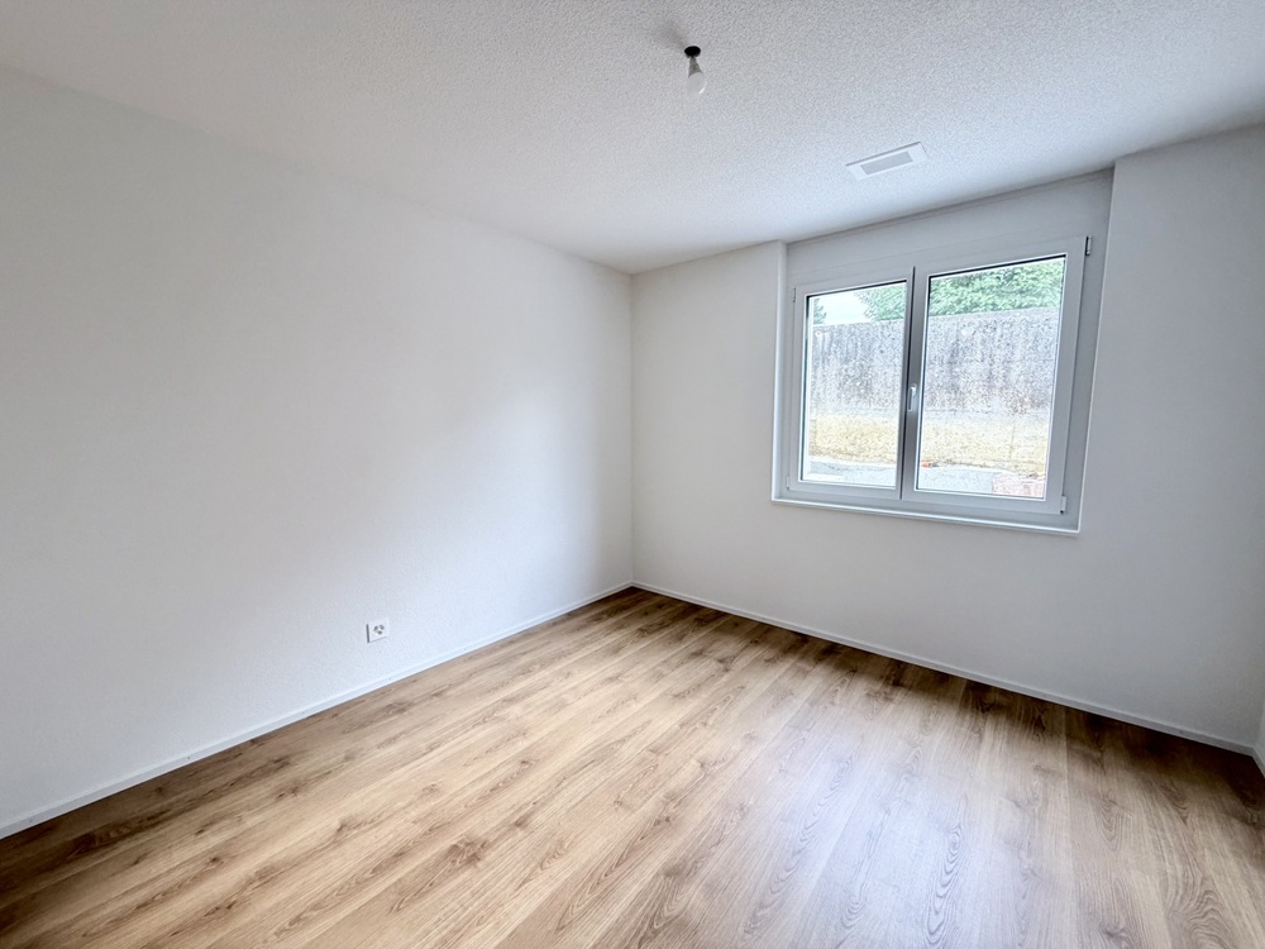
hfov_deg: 102.1
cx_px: 632
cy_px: 474
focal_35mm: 14
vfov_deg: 85.7
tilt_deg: -5.8
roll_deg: +0.6
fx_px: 512
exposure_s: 1/121
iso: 200
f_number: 2.2
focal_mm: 2.22
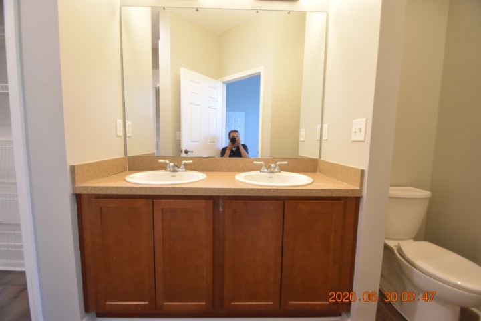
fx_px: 200
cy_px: 160
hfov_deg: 100.4
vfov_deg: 77.3
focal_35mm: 15
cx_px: 240
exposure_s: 1/60
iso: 1400
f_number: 3.5
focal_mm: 10
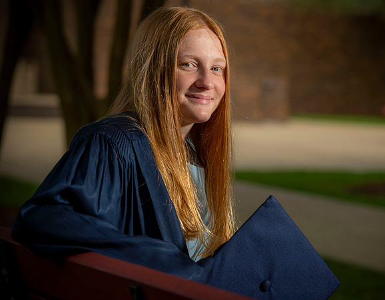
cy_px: 156
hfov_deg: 12.9
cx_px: 235
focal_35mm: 151
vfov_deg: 10.1
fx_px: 1699
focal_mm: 130
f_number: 5.6
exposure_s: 1/250
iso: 80
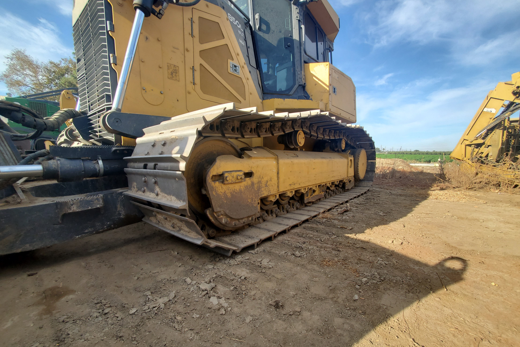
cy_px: 180
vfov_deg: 81.2
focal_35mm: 14
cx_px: 266
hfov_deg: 104.2
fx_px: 202
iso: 50
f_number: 2.2
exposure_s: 1/474
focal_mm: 1.8
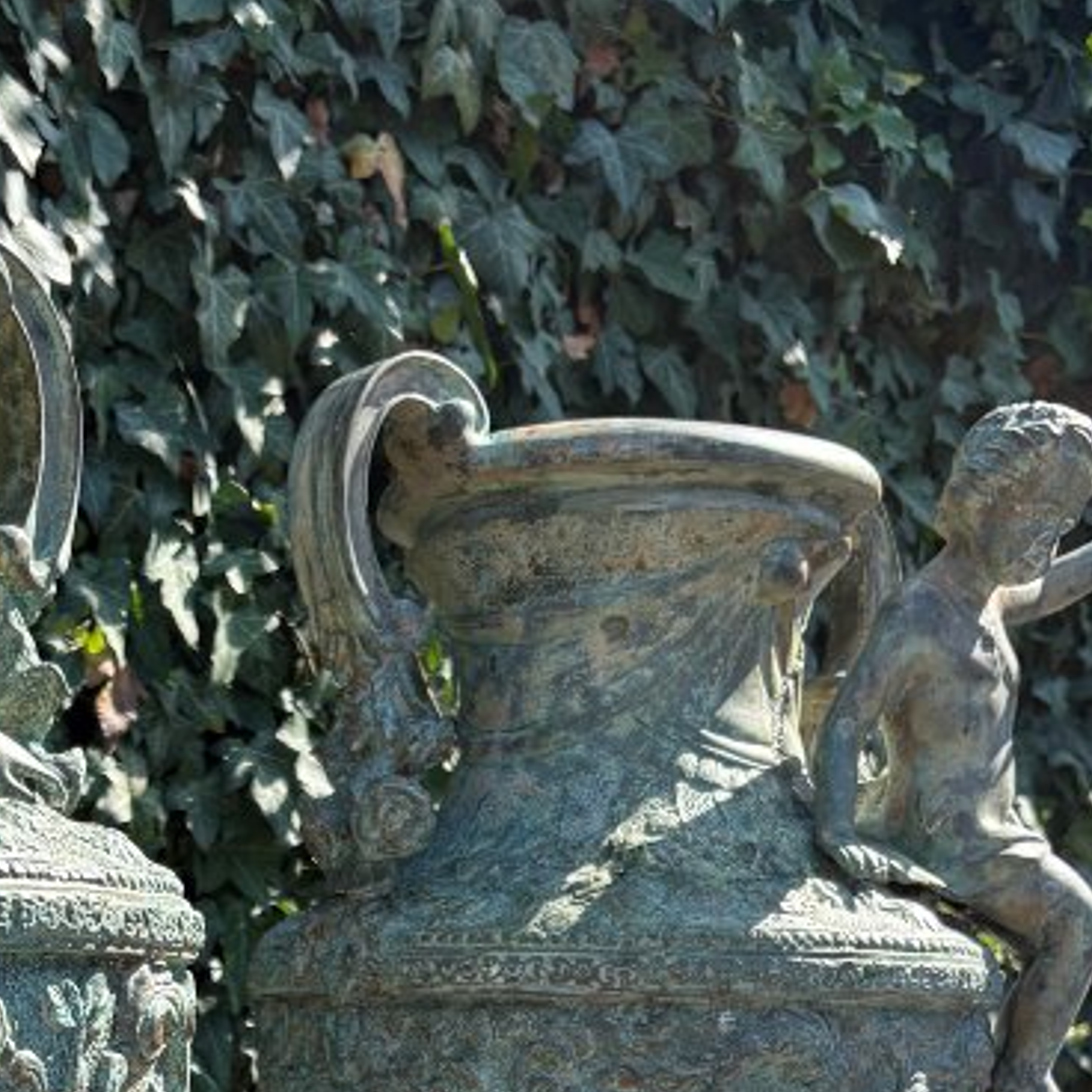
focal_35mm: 75
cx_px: 104
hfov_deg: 22.5
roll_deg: -2.4
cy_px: 1294
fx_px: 2677
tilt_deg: -5.9
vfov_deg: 21.5
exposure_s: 1/850
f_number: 1.6
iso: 50
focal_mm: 5.96
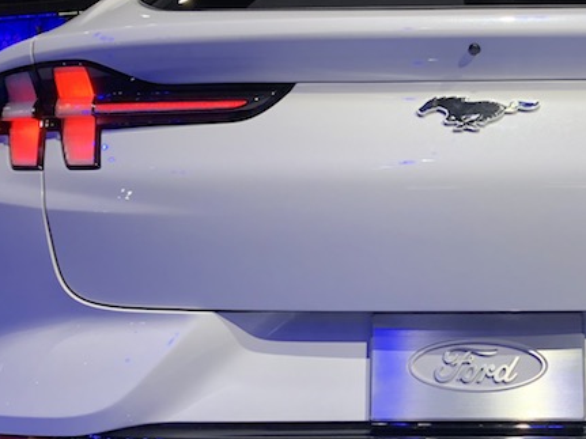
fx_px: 1100
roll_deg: +1.7
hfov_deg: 29.2
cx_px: 468
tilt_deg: -1.1
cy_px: 234
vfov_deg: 22.6
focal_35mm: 65
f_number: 1.8
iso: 40
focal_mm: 3.99
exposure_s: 1/120
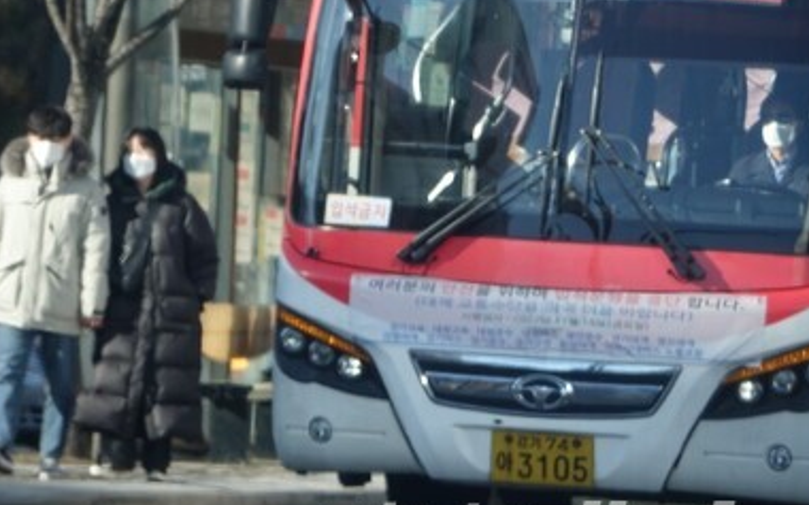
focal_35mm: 966
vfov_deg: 1.4
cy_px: 177
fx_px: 21286
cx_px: 547
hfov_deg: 2.2
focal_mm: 220
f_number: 4
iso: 160
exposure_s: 1/250
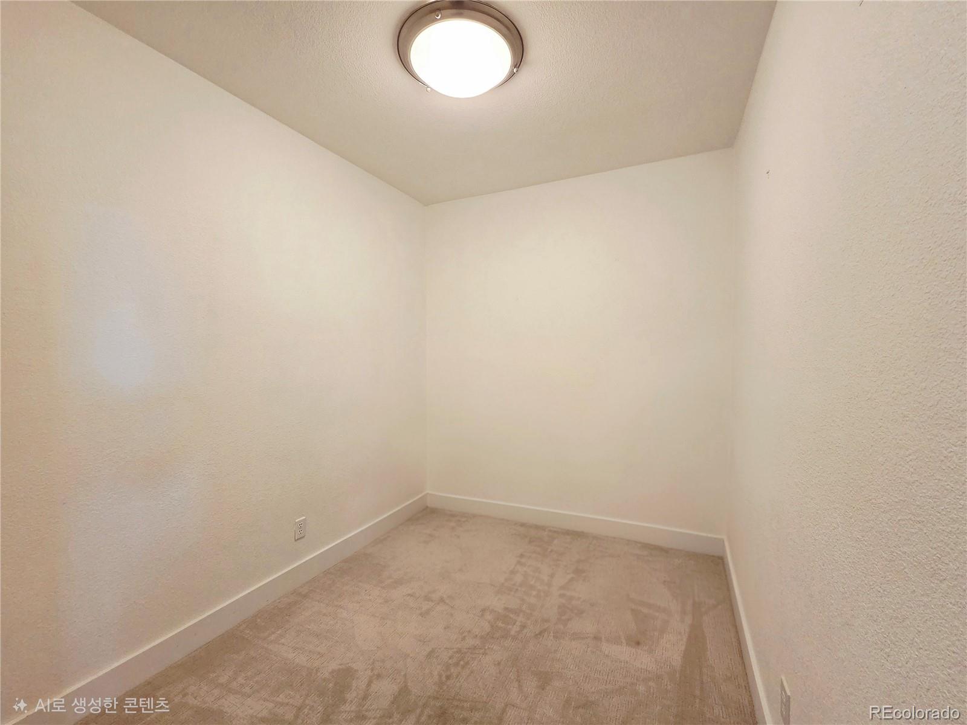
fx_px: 363
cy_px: 362
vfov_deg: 89.9
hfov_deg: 106.2
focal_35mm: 13
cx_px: 484
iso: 320
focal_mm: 2.2
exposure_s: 1/120
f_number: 2.2
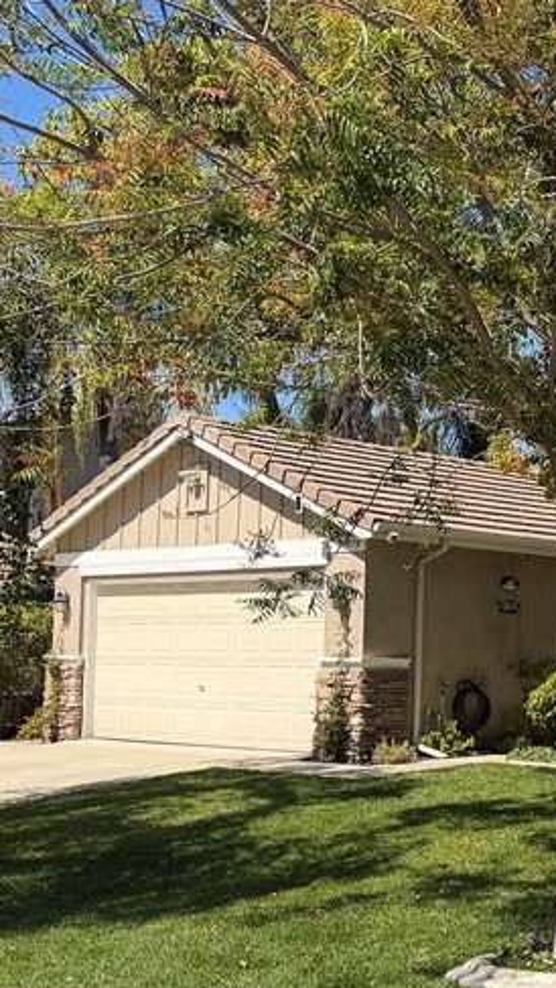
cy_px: 552
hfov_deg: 19.9
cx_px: 747
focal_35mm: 55
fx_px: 1441
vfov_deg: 37.8
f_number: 1.78
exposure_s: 1/3584
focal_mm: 6.76
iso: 100
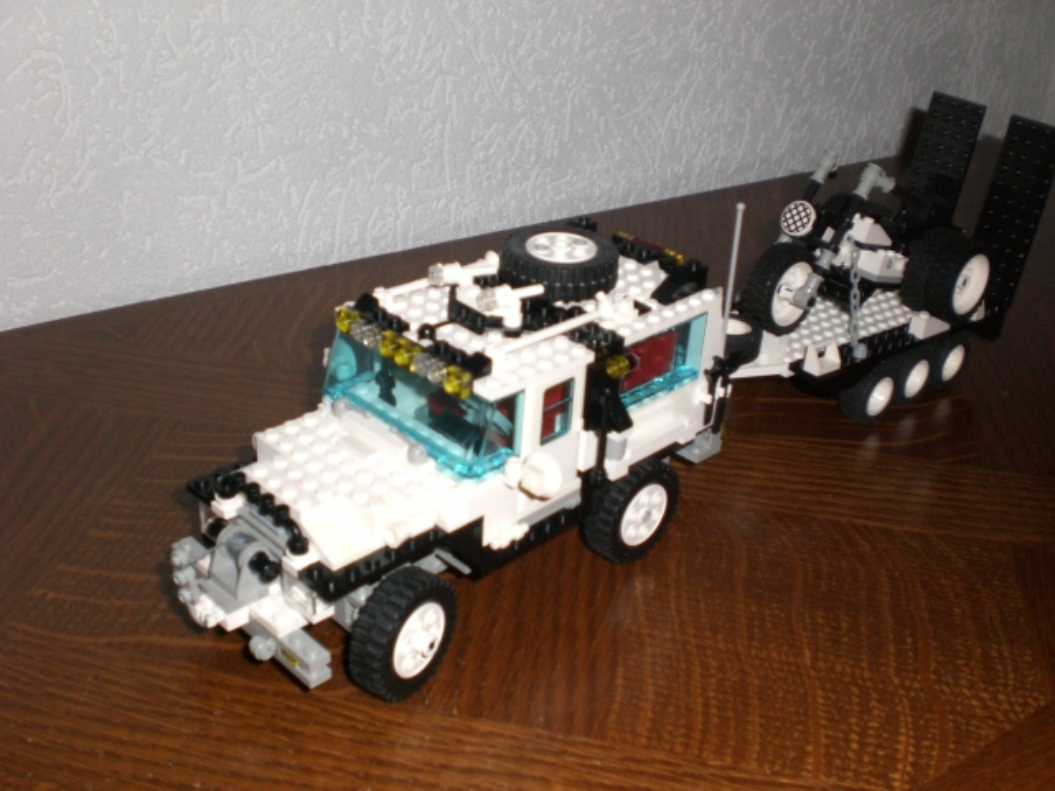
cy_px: 396
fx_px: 1158
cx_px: 528
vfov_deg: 37.7
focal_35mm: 38
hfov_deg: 49.0
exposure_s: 1/60
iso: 200
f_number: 3.1
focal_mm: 6.3
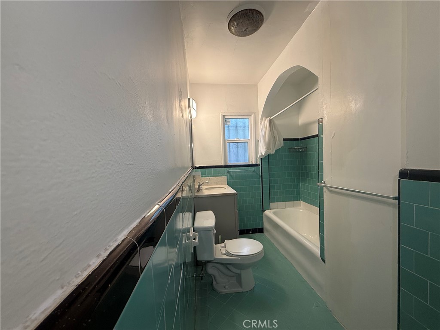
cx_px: 220
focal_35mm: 14
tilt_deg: -1.7
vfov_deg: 85.7
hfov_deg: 102.1
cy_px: 165
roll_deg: +1.5
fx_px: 178
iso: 160
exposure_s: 1/120
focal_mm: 2.22
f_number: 2.2
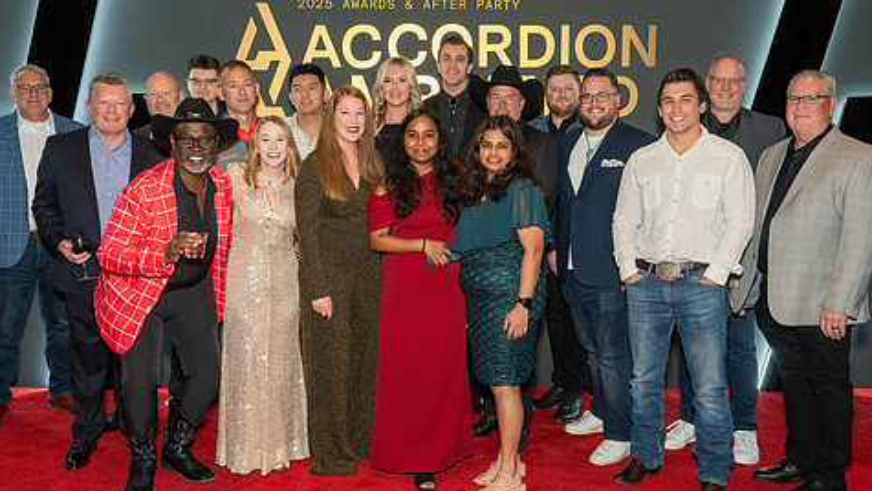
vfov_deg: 32.0
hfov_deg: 54.0
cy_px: 237
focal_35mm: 37
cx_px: 438
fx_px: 856
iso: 1600
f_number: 6.3
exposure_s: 1/125
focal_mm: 29
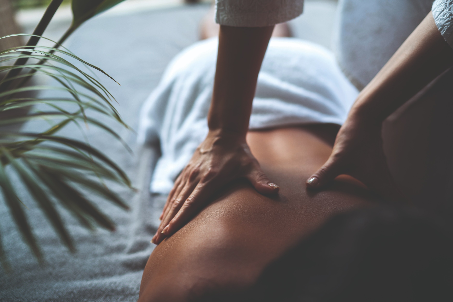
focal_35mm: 35
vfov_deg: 37.9
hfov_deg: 54.4
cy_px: 151
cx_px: 226
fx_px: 440
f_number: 1.7
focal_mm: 35
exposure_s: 1/200
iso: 100
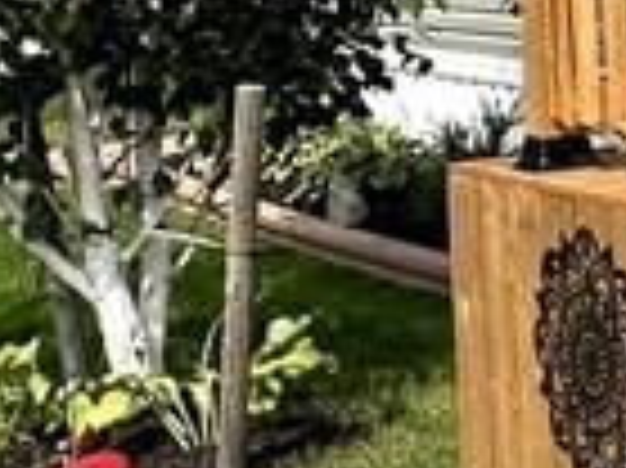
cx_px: 1414
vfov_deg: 14.3
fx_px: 1861
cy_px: 86
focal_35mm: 103
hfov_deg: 14.3
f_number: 2.2
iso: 50
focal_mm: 2.22
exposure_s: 1/2451
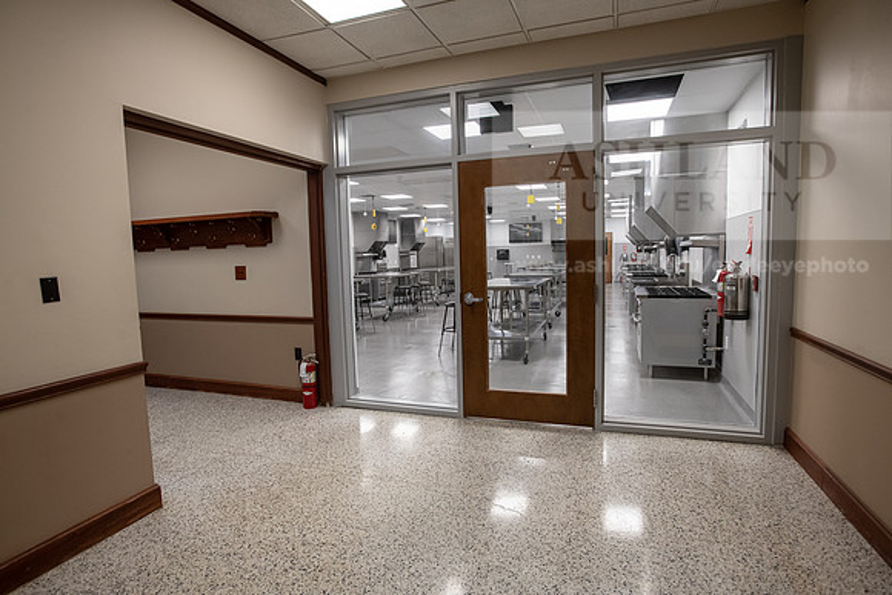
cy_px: 298
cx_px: 446
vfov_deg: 64.6
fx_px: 471
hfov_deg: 86.9
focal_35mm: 19
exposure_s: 1/100
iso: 1250
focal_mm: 19
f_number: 5.6
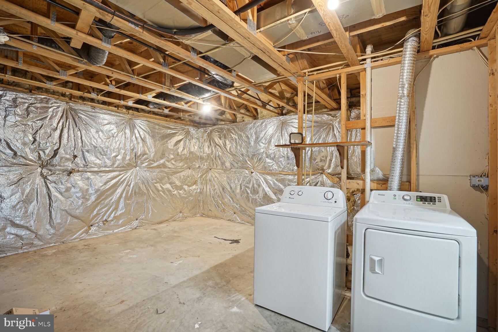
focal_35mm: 16
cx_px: 249
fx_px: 221
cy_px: 166
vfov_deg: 73.7
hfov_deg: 96.7
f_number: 9
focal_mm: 16
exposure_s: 1/4
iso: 640
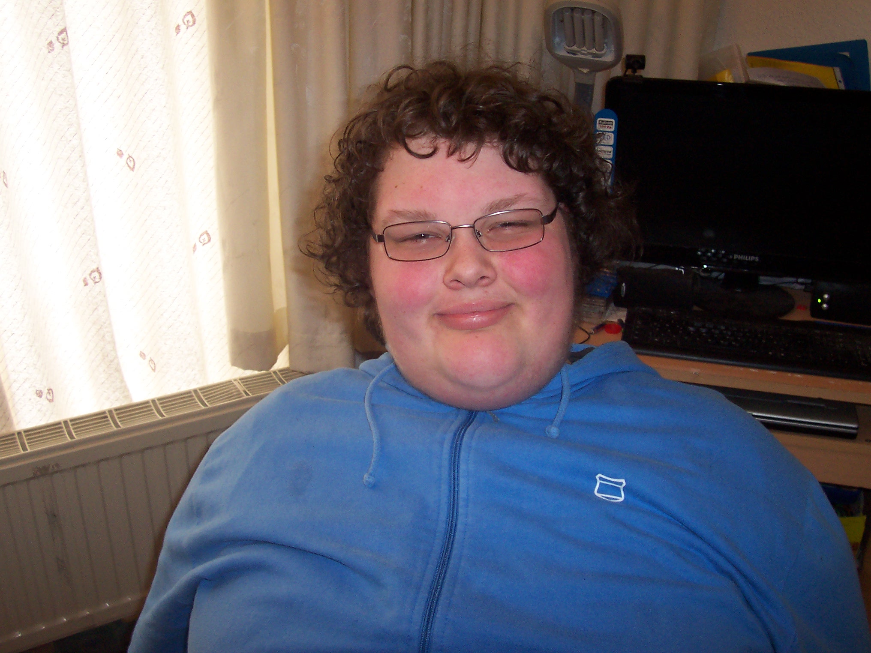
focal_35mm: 37
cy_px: 326
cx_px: 436
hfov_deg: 50.1
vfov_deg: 38.7
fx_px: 931
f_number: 2.8
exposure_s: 1/60
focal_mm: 5.6
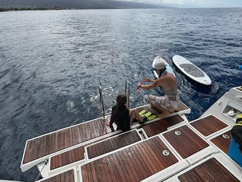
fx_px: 140
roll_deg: -0.1
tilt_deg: -28.6
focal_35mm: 20
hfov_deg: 81.5
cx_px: 133
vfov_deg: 65.9
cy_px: 84
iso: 20
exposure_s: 1/1145
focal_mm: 2.22
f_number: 2.2
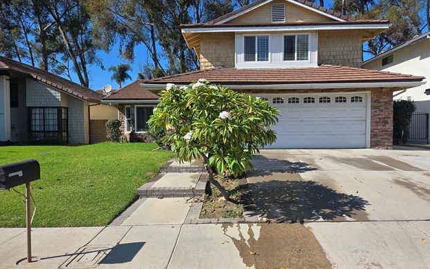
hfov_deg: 72.5
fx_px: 293
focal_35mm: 25
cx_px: 216
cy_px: 134
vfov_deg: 49.3
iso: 40
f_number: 1.8
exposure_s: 1/2921
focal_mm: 5.4
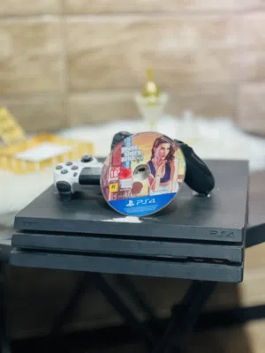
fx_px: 531
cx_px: 132
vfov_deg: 36.8
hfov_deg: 28.0
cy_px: 176
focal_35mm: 52
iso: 200
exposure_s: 1/40
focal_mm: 6
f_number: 2
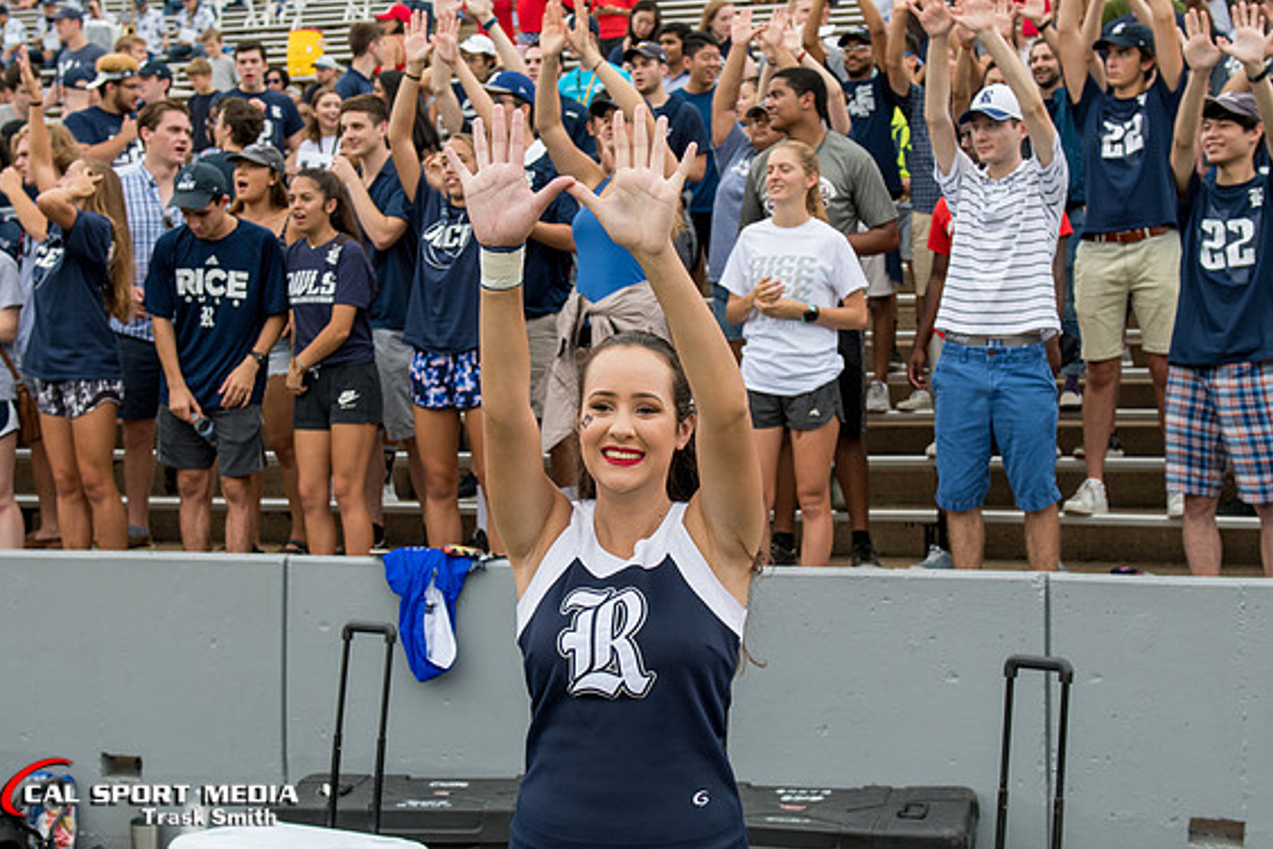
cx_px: 621
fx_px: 1909
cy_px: 414
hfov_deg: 36.9
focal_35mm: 54
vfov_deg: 25.1
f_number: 4
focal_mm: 34
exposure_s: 1/2000
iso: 640
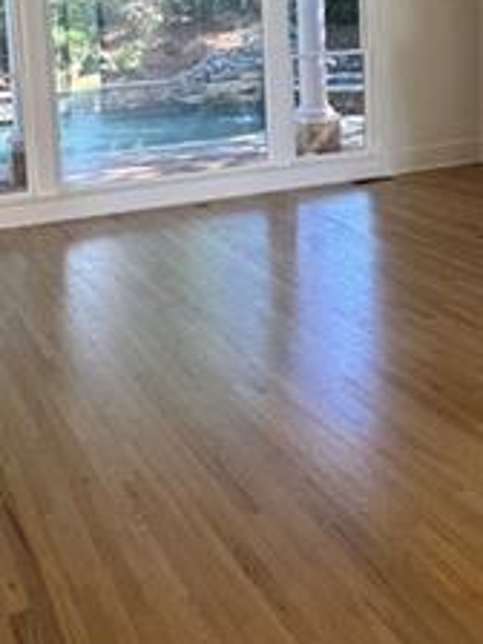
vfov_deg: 38.1
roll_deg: +2.0
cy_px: 124
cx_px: 253
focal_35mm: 48
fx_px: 893
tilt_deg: -9.2
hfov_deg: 30.3
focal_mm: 2.22
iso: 160
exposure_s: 1/120
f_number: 2.2
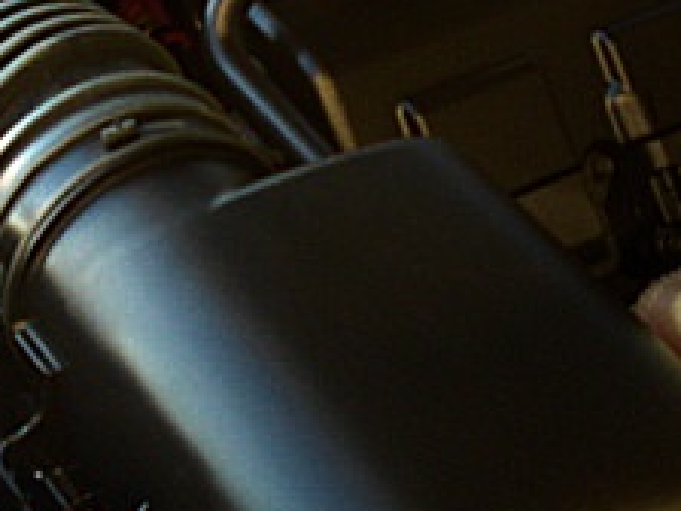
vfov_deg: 14.3
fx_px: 2026
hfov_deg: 19.1
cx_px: 392
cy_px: 119
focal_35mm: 103
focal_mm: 6.3
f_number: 2.8
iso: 200
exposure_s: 1/100
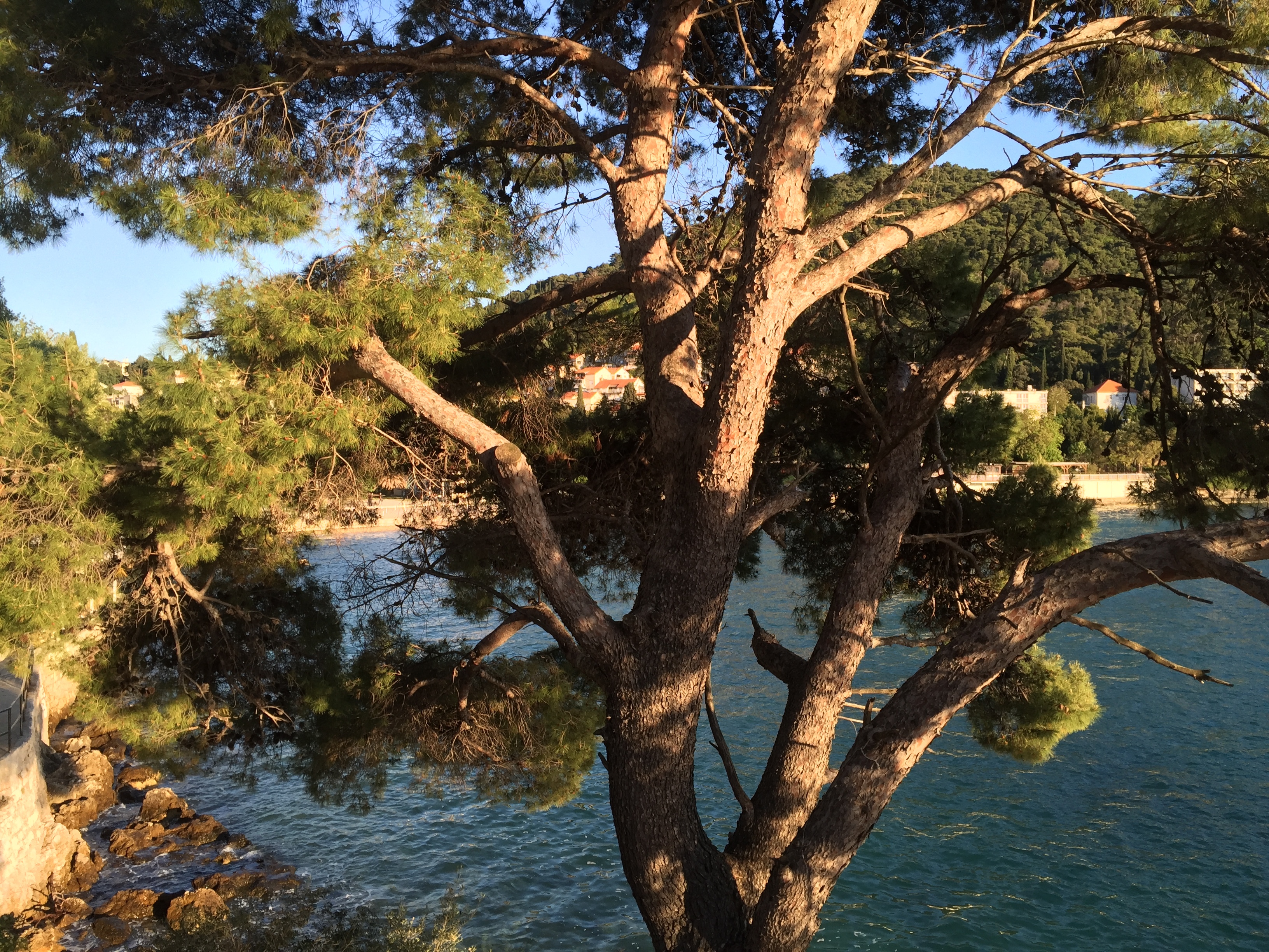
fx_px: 1063
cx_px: 634
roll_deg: +0.4
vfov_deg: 48.2
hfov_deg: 61.7
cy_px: 476
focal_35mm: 29
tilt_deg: -0.7
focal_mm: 4.15
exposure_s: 1/476
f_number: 2.2
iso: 32
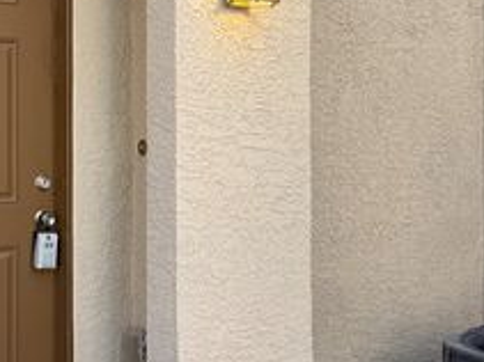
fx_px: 797
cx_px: 50
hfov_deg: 32.2
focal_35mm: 57
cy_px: 139
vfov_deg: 25.6
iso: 80
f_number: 1.78
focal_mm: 6.76
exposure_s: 1/407
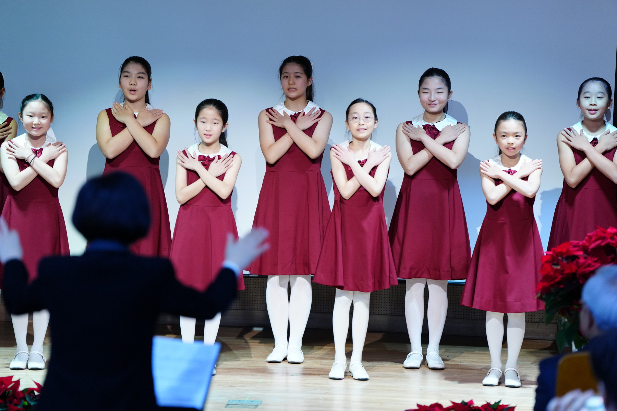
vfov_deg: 8.9
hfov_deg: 13.2
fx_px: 2656
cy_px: 206
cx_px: 308
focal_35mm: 155
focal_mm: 155
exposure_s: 1/160
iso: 1600
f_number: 3.5
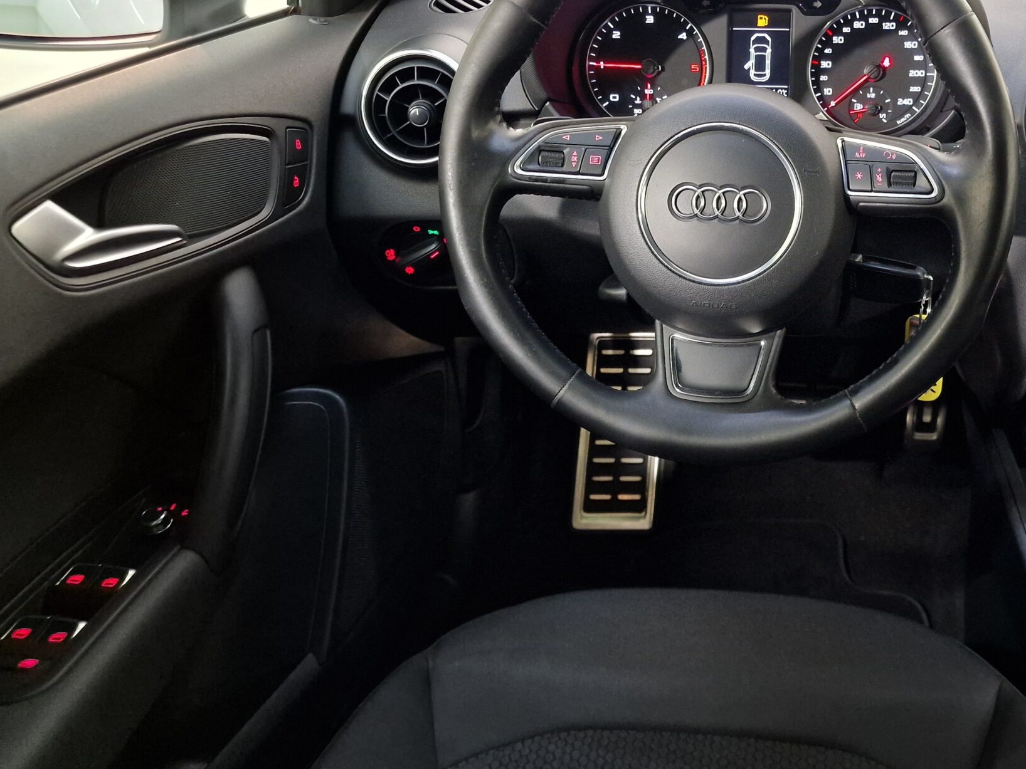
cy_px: 256
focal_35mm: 36
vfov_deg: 39.2
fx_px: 1067
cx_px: 749
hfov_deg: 49.6
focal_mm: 6.4
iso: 500
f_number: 1.8
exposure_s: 1/33
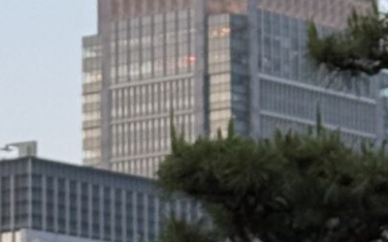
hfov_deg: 6.4
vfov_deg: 4.0
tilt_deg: +11.1
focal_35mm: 326
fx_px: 3447
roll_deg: -0.2
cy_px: 113
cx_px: -18
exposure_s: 1/121
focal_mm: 6.76
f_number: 1.78
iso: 80
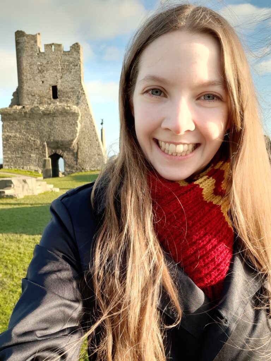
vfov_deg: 58.4
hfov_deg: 45.4
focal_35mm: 31
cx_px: 136
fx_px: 324
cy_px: 180
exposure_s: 1/261
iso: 40
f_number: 2
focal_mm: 3.75
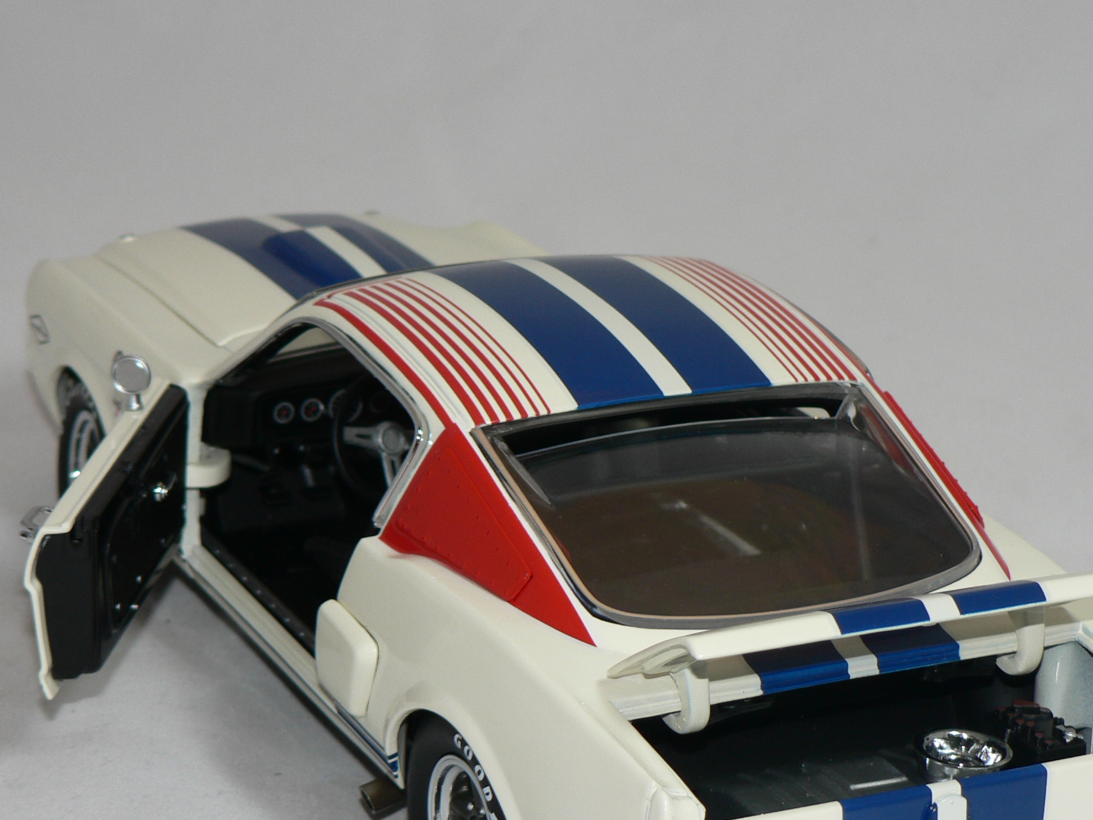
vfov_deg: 13.8
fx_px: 3379
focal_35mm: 107
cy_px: 538
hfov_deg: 18.4
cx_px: 596
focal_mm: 12.4
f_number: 3.2
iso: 80
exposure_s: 1/60
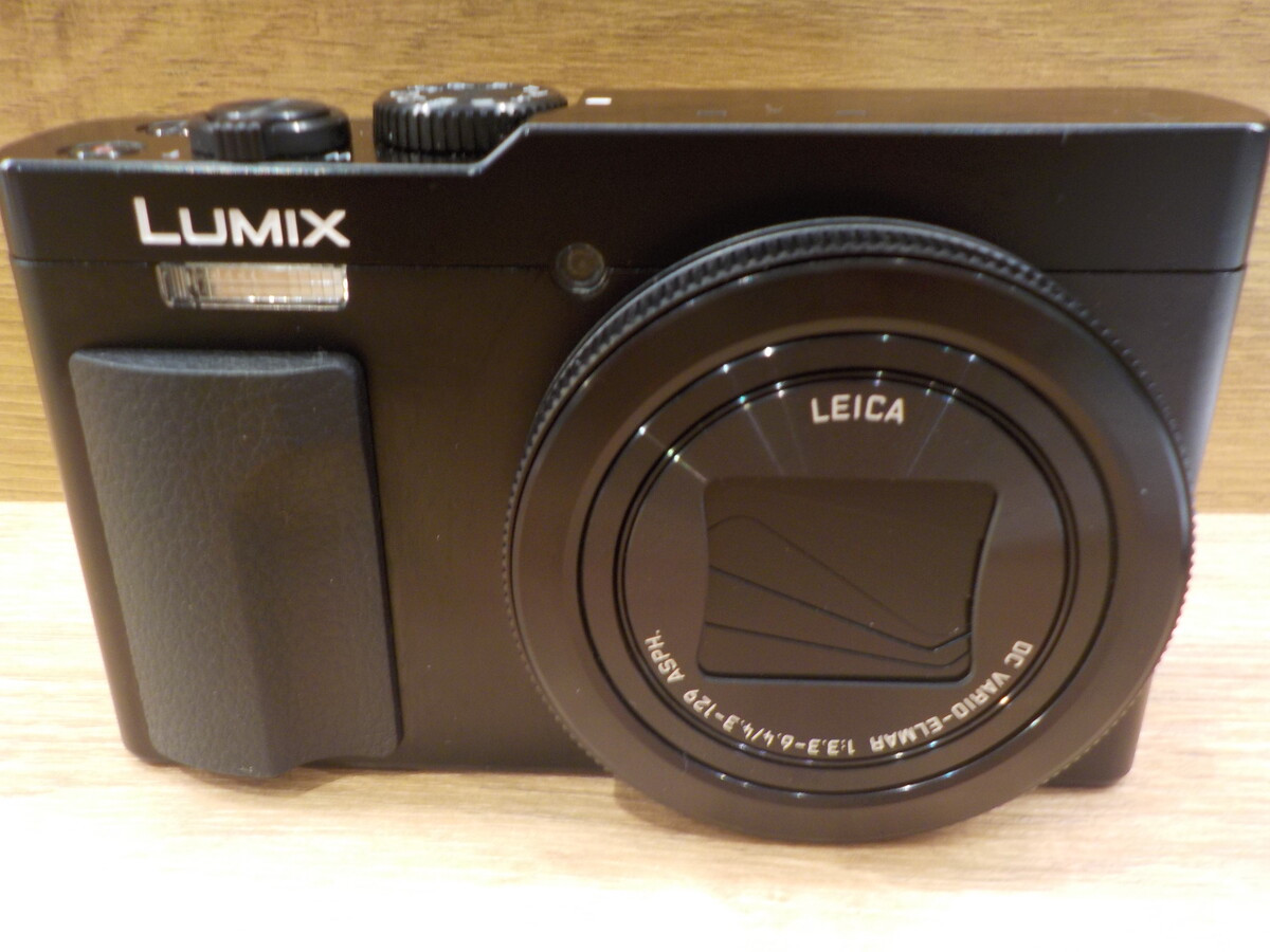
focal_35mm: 30
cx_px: 635
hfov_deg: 60.0
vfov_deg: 46.8
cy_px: 476
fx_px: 1101
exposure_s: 1/30
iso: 140
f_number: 3.3
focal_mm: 4.1
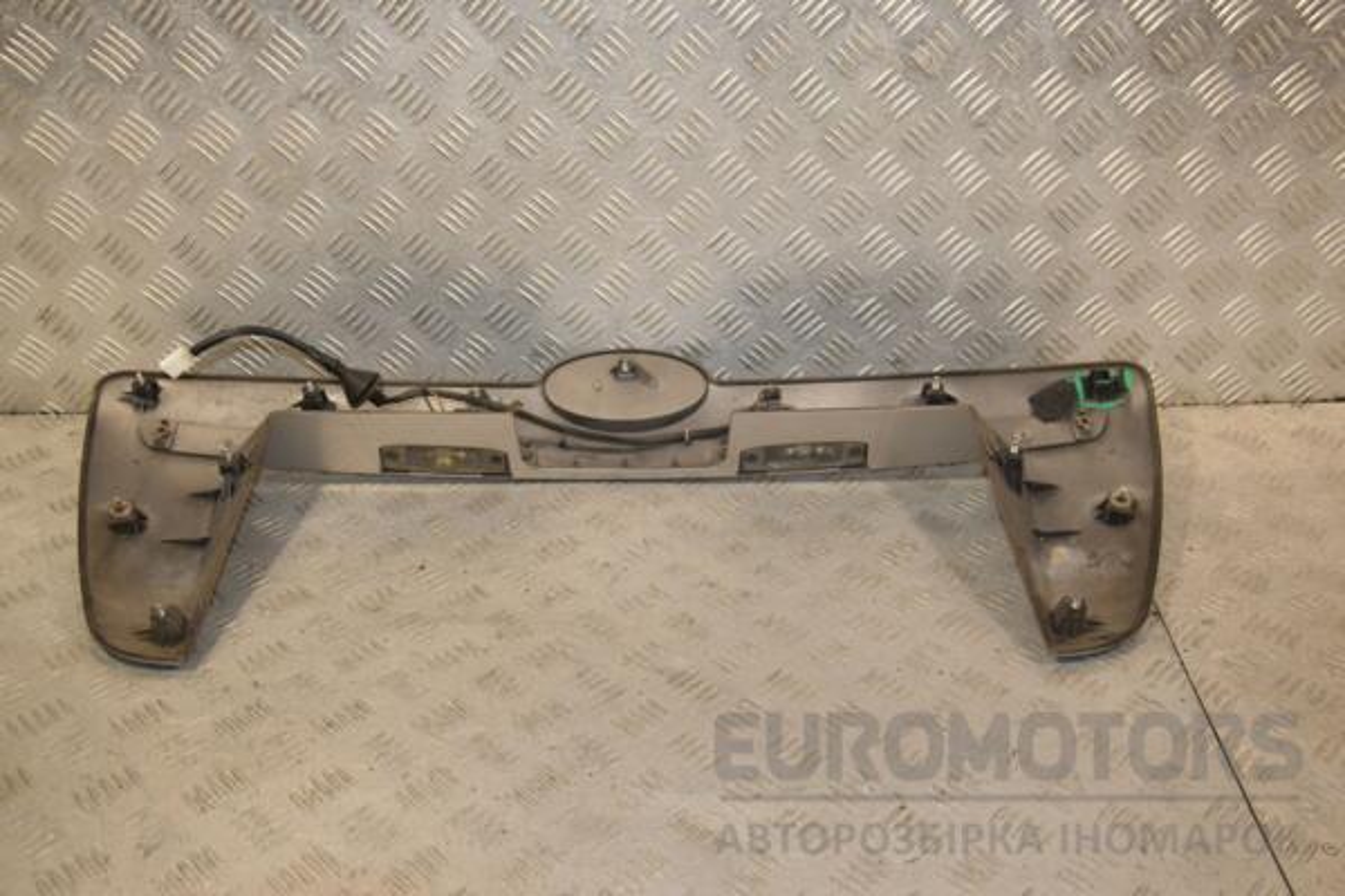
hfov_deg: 51.3
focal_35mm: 38
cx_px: 672
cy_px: 448
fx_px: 1401
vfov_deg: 35.5
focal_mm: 25
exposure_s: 1/200
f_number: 6.3
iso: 800
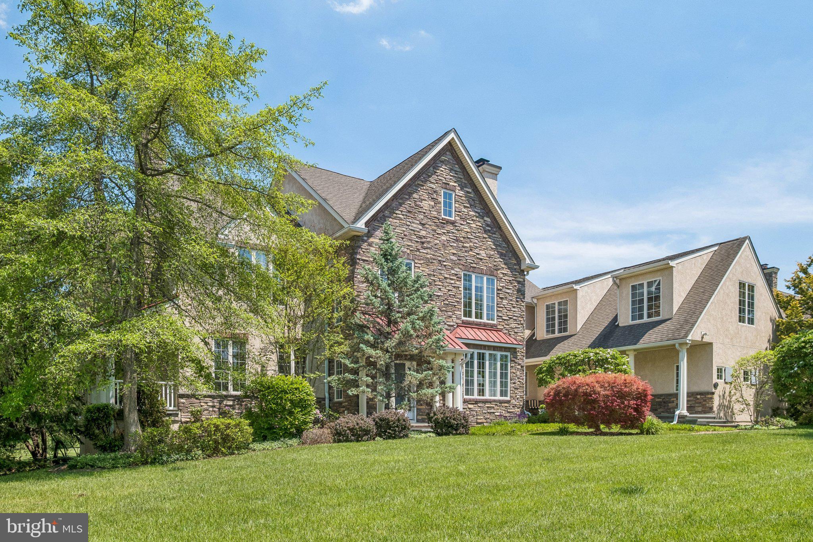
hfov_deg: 73.7
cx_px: 406
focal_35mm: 24
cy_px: 271
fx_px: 542
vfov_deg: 53.1
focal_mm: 15.9
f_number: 8
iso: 250
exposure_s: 1/550
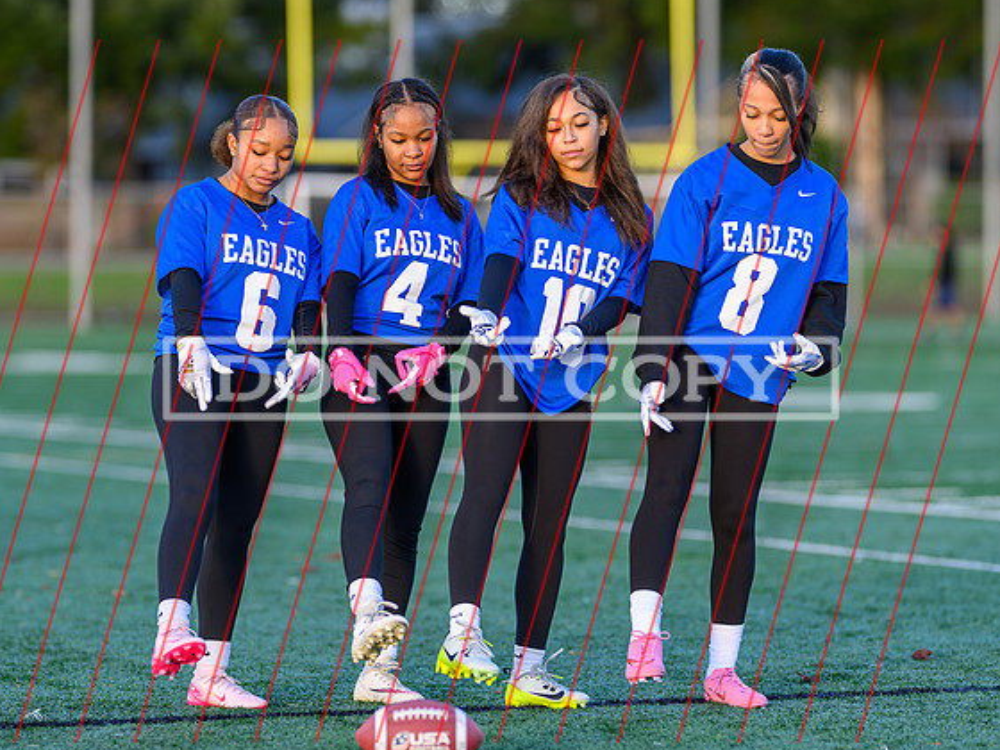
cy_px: 396
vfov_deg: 8.4
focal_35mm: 177
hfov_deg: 11.2
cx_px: 499
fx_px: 5113
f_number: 1.8
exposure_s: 1/500
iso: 100
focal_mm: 135
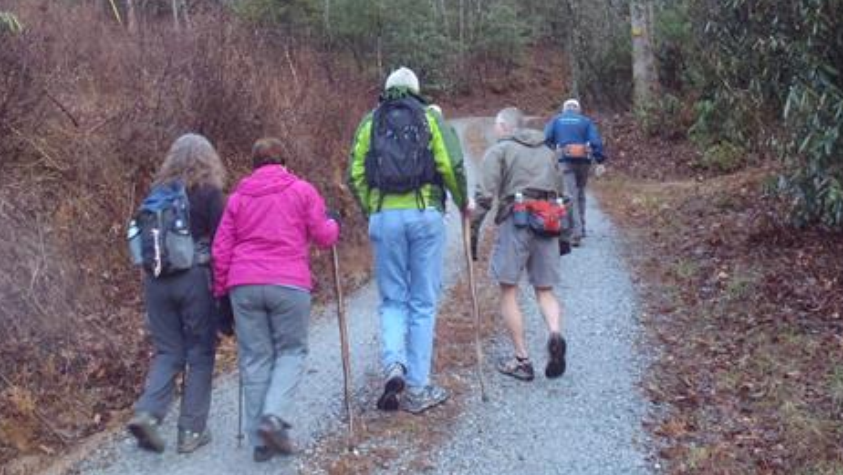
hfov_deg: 44.6
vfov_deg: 25.3
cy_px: 58
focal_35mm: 46
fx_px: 1028
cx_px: 407
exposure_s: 1/40
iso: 400
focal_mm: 5.4
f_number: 4.1
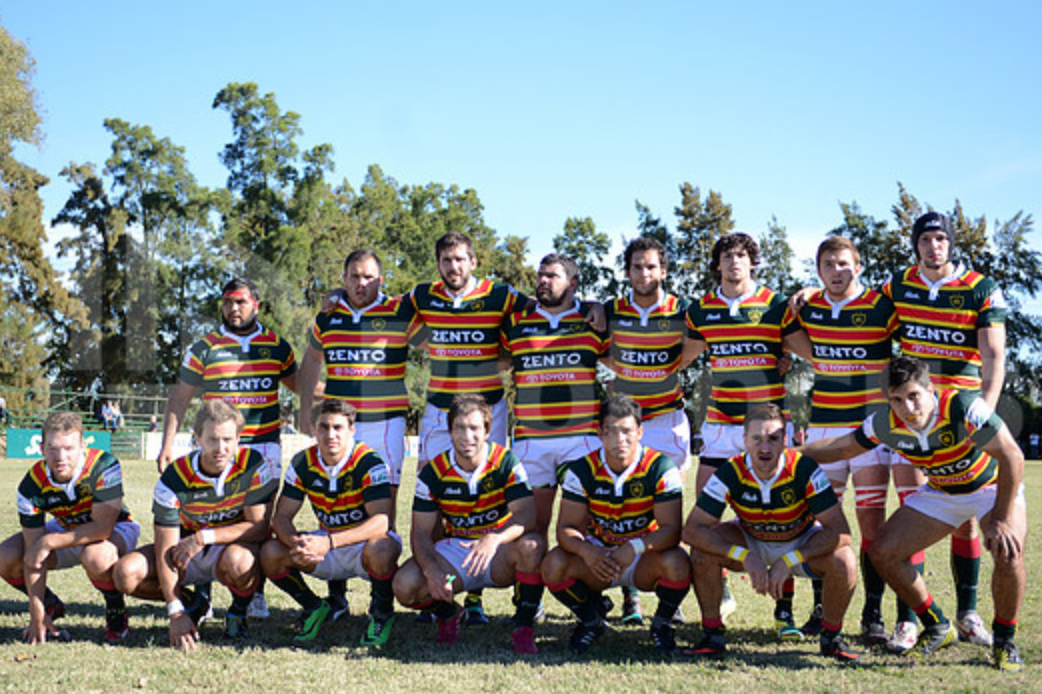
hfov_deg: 40.4
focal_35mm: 49
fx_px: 1418
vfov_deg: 27.5
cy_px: 381
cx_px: 522
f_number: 2.8
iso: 250
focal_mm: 44
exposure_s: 1/2000
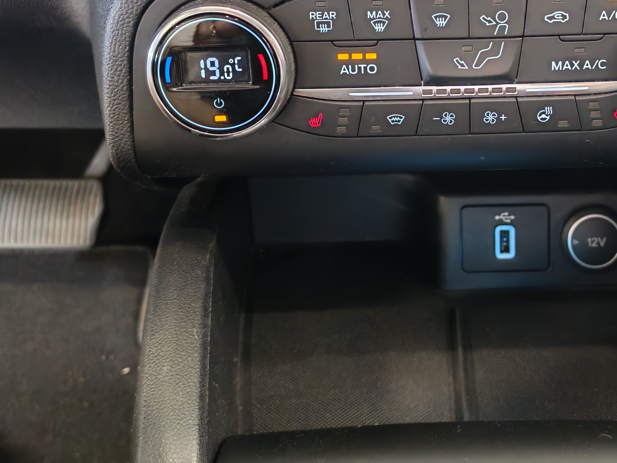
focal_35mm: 50
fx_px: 891
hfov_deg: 37.3
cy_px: 94
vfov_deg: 28.5
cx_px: 463
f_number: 1.9
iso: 3200
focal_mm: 6.12
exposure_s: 1/33
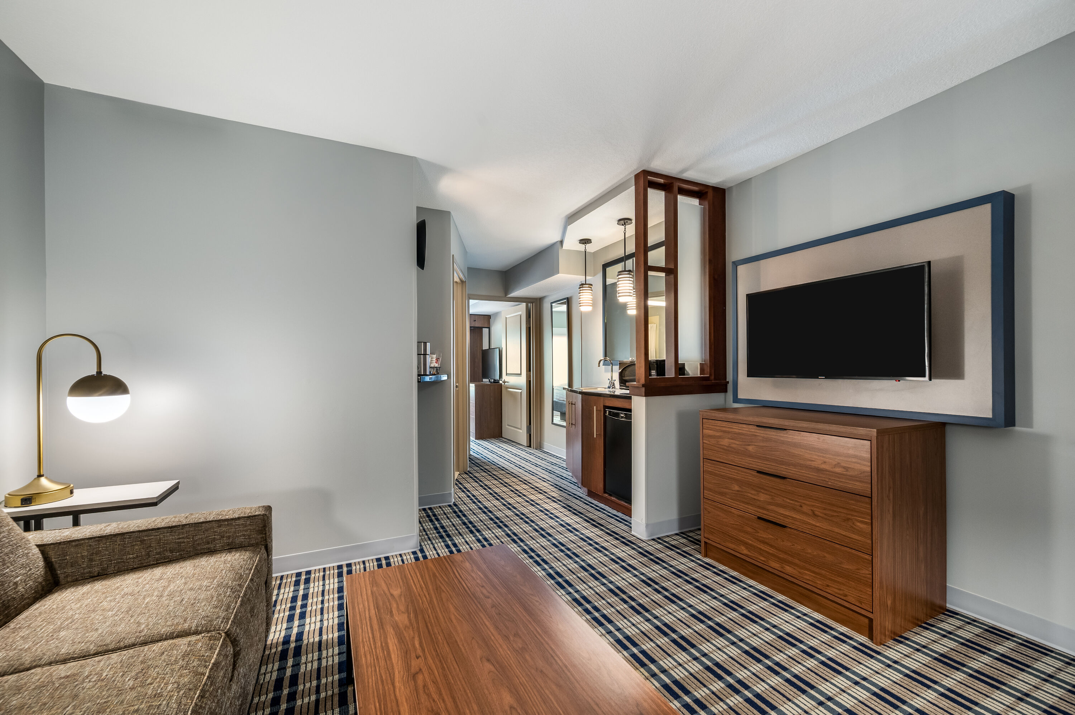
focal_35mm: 14
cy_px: 358
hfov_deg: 104.3
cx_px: 538
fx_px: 418
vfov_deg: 81.1
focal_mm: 14
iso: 400
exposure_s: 1/1.67
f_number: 8
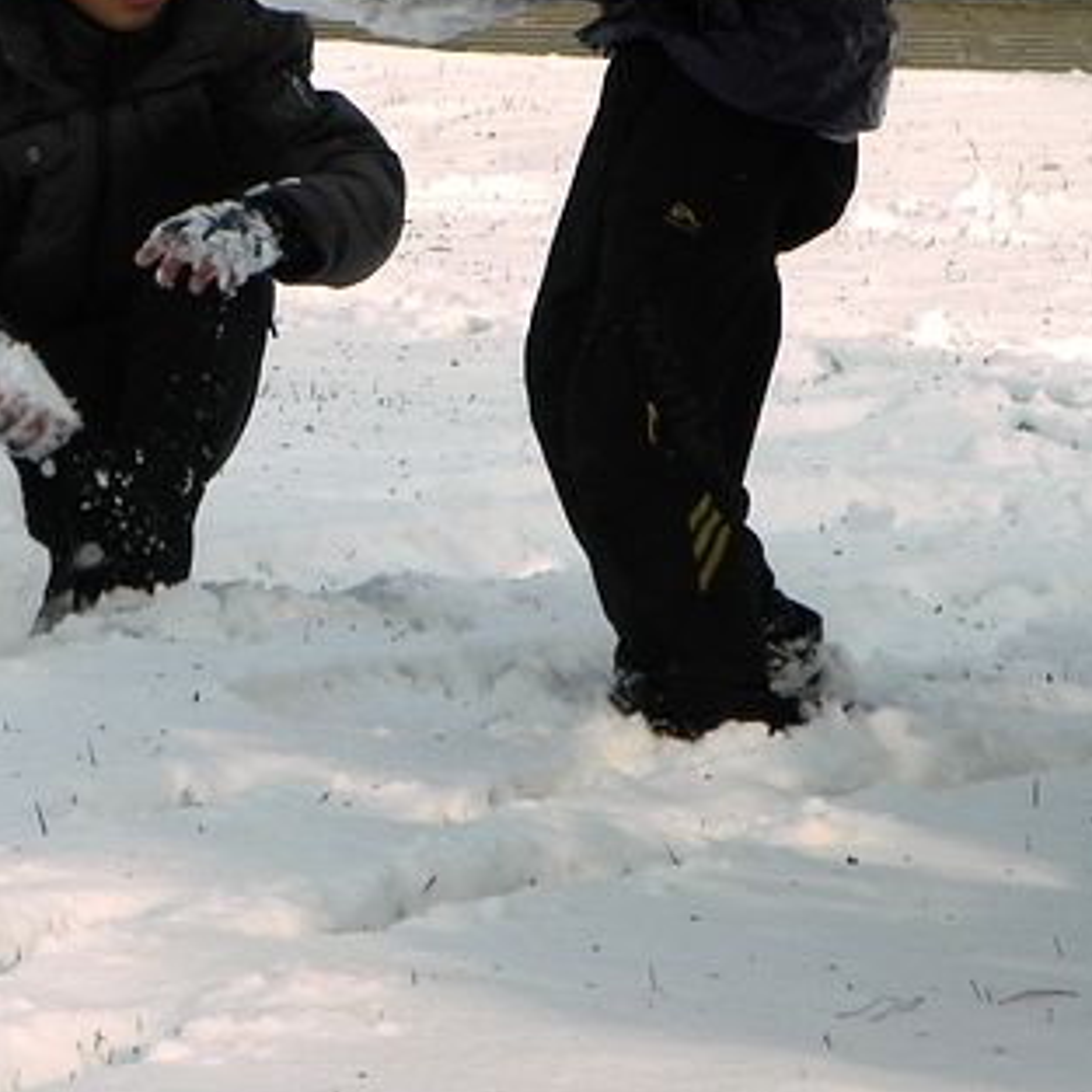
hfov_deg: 5.4
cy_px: 159
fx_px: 11599
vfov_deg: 5.4
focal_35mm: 325
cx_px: 105
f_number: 4.5
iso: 100
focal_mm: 25.7
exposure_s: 1/640
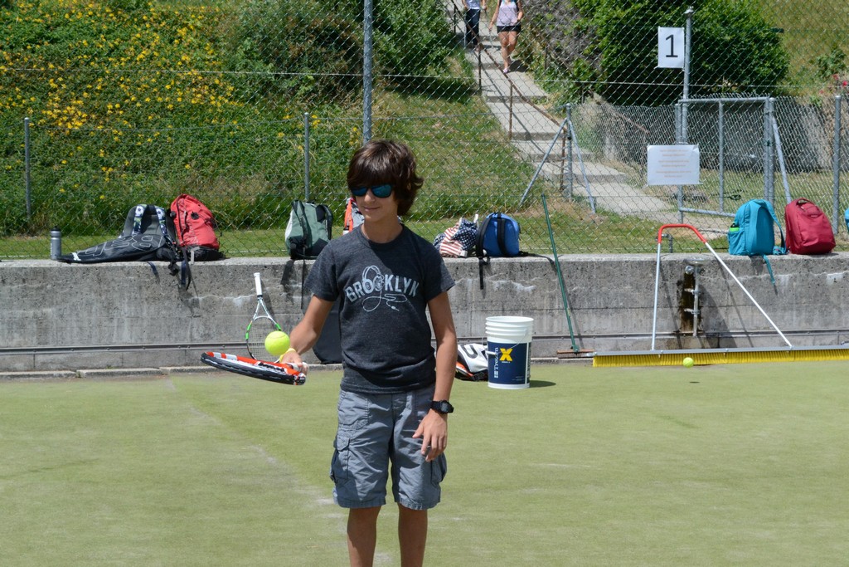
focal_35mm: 72
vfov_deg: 18.9
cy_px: 284
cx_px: 424
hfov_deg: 28.1
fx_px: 1698
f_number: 16
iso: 1600
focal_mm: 48
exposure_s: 1/1000
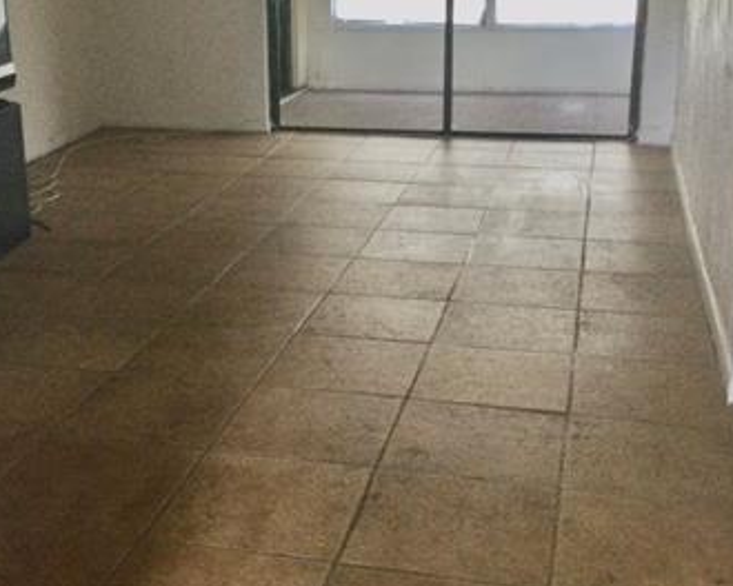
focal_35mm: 55
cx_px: 295
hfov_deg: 34.0
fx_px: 1193
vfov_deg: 27.6
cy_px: 238
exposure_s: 1/30
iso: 125
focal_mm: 3.3
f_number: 2.4
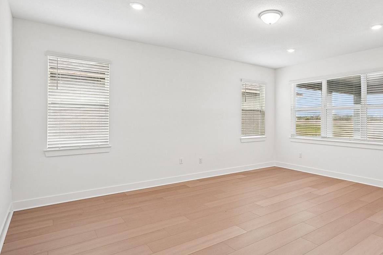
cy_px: 120
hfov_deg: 78.0
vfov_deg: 57.1
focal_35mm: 22
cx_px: 223
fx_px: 234
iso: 400
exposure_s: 1/40
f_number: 8
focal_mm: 16
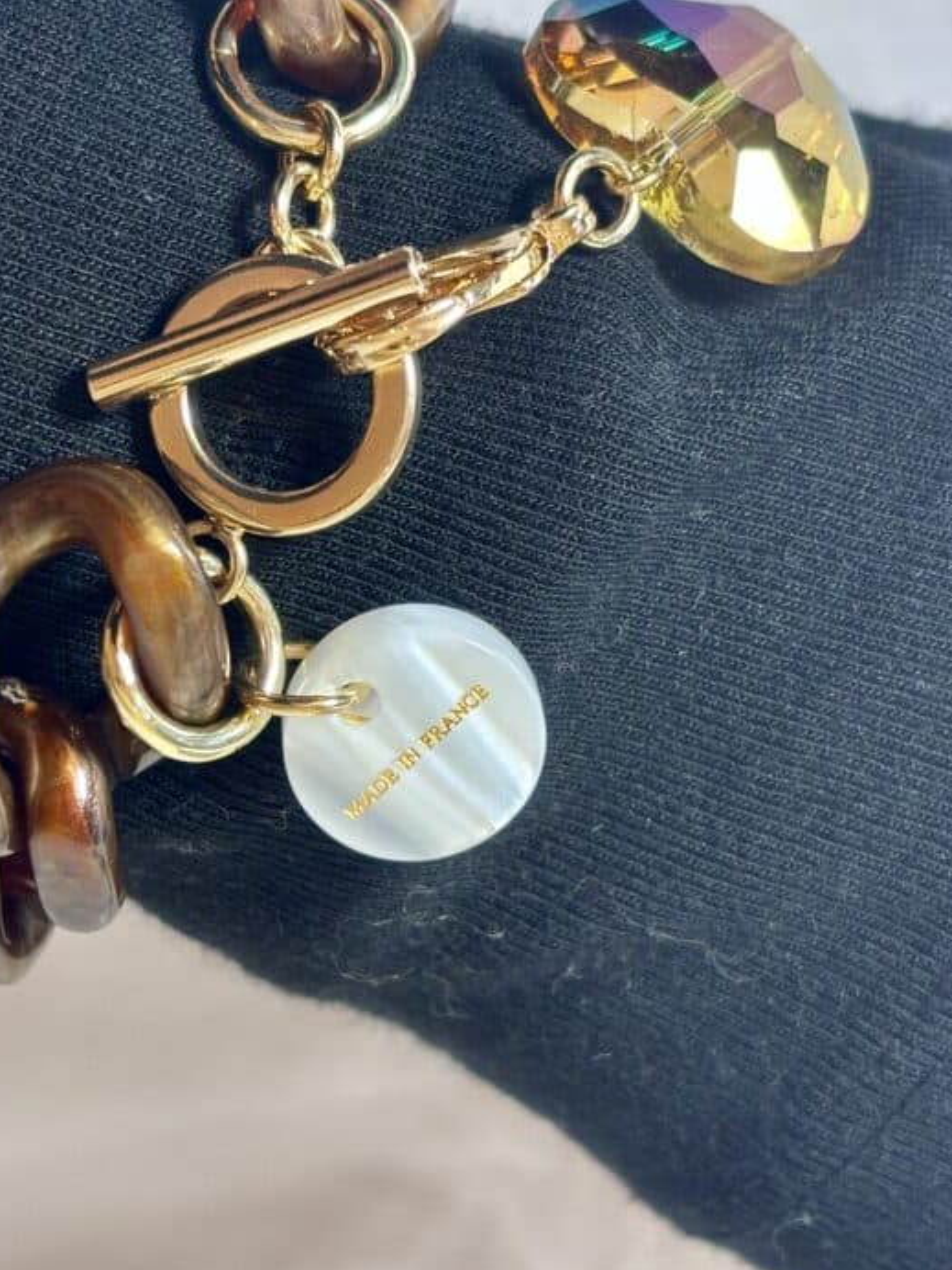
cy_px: 644
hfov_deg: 19.1
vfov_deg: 25.3
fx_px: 2824
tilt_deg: -67.1
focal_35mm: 77
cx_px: 422
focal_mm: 5.96
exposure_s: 1/50
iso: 40
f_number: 1.6
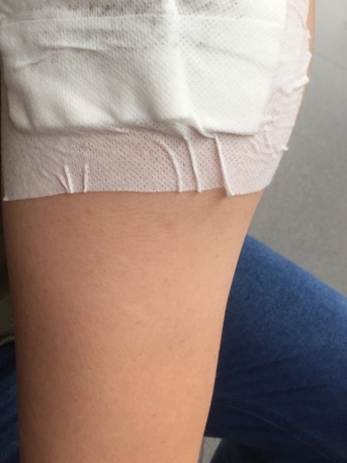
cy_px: 30
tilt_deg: -26.2
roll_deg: -29.4
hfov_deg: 22.5
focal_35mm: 65
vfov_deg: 28.5
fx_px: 868
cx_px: 126
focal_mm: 4.15
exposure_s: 1/121
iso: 32
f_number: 2.2
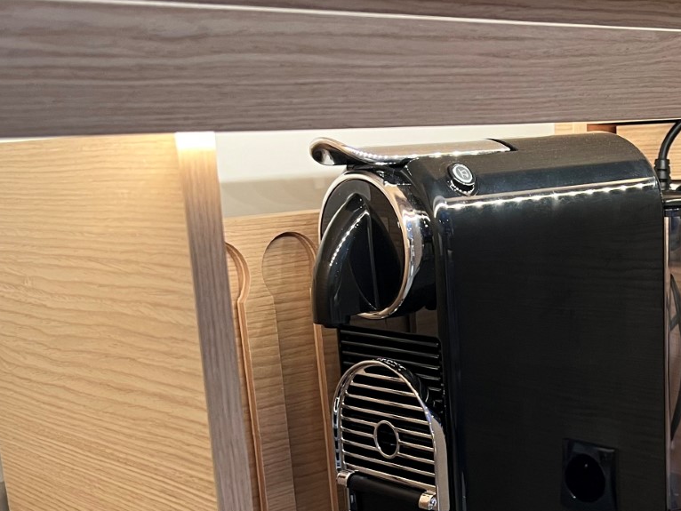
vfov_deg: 25.1
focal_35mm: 57
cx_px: 491
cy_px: 430
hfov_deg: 33.3
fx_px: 1122
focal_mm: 5.7
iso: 125
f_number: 1.5
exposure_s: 1/60
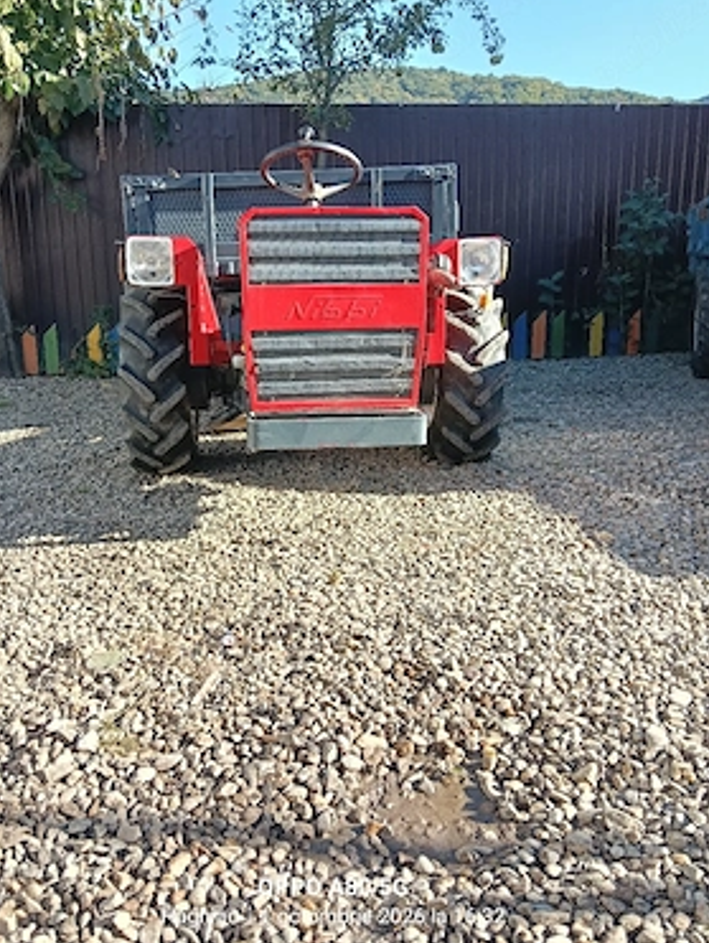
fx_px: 791
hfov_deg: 48.3
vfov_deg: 61.6
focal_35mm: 29
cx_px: 333
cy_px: 450
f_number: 1.8
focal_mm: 3.98
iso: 50
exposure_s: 1/145
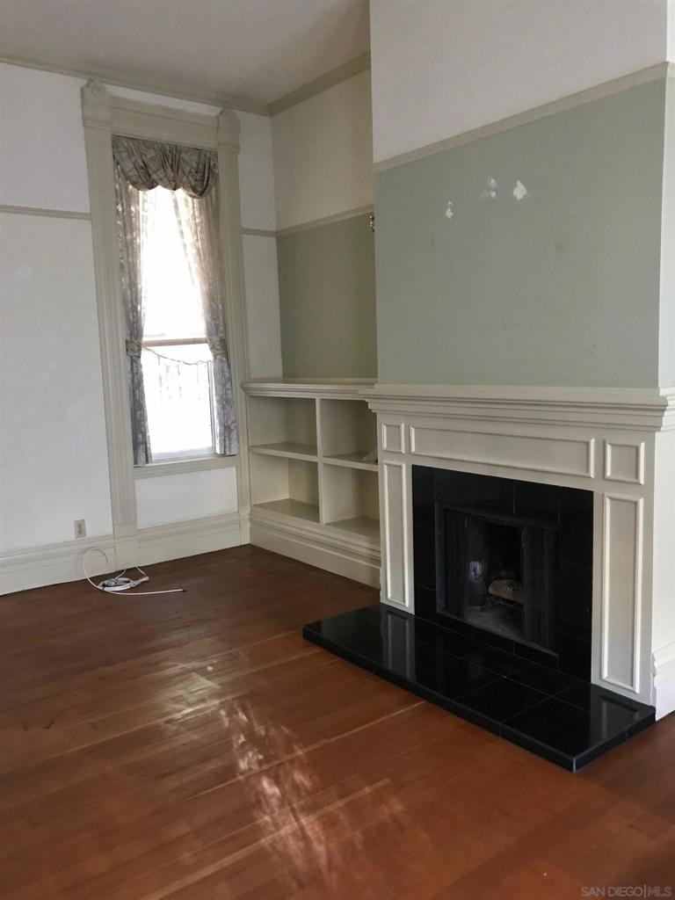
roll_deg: +3.2
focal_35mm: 28
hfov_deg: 49.7
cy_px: 450
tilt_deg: -5.8
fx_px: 728
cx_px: 338
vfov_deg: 63.4
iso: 80
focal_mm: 3.99
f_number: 1.8
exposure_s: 1/5
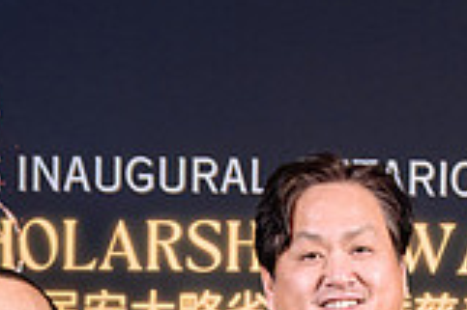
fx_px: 1801
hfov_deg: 14.7
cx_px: 338
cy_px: 540
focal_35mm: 139
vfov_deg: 9.4
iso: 500
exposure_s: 1/125
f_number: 4
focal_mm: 34
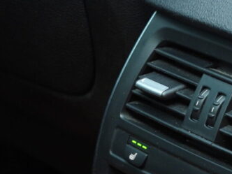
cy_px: 159
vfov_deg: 6.6
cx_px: 203
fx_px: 1508
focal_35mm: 225
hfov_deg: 8.8
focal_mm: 18.9
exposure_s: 1/25
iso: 400
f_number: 4
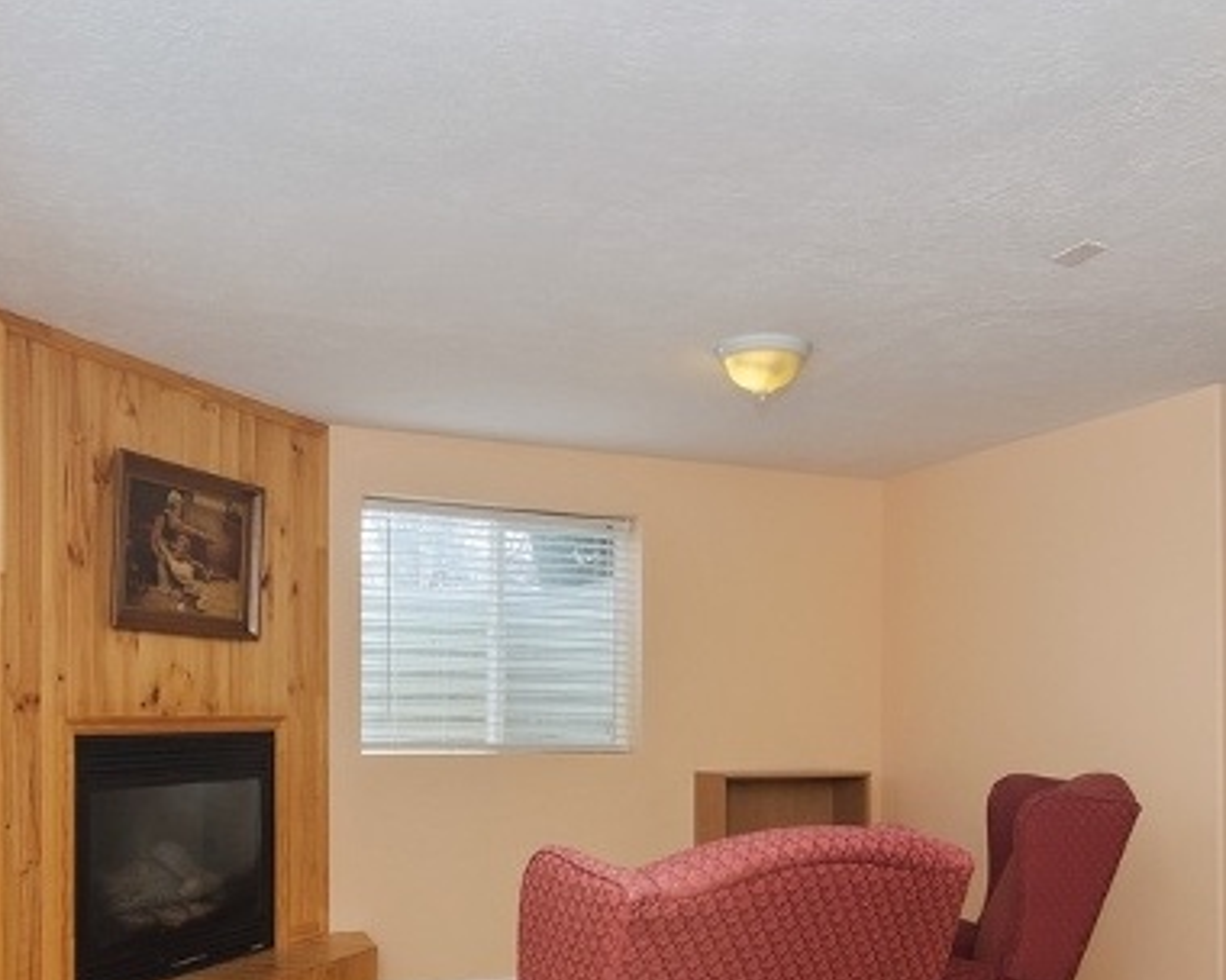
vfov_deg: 46.7
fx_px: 1117
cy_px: 650
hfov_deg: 57.5
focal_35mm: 31
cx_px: 645
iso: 200
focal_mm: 13
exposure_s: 1/40
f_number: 9
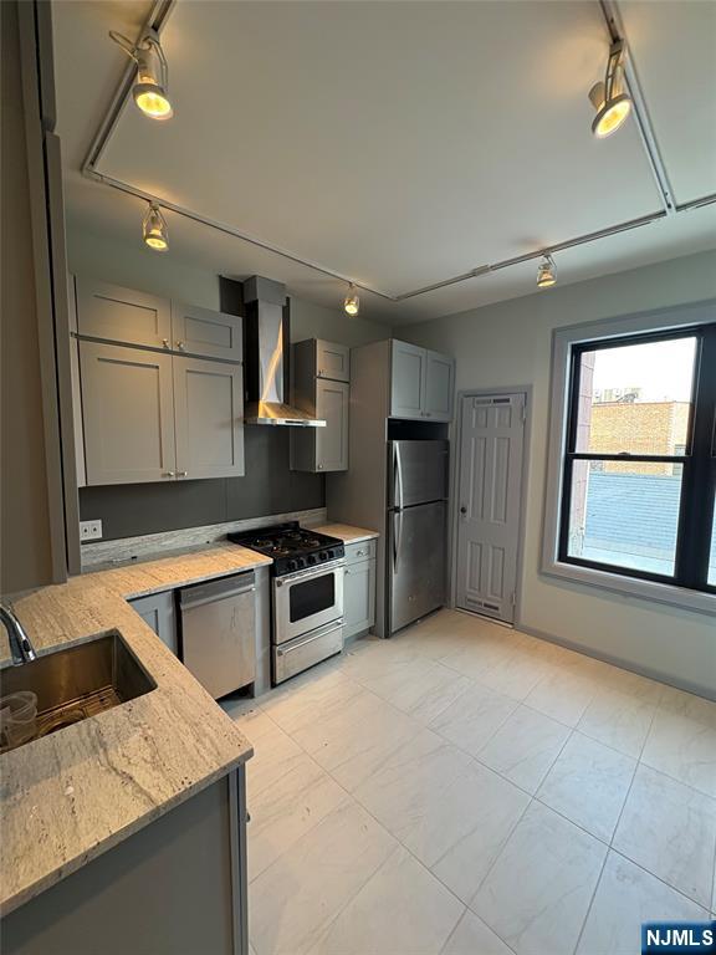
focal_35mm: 14
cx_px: 358
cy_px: 478
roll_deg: -1.4
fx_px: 386
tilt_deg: -3.9
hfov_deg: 85.7
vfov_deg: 102.1
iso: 160
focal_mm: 2.22
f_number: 2.2
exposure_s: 1/60
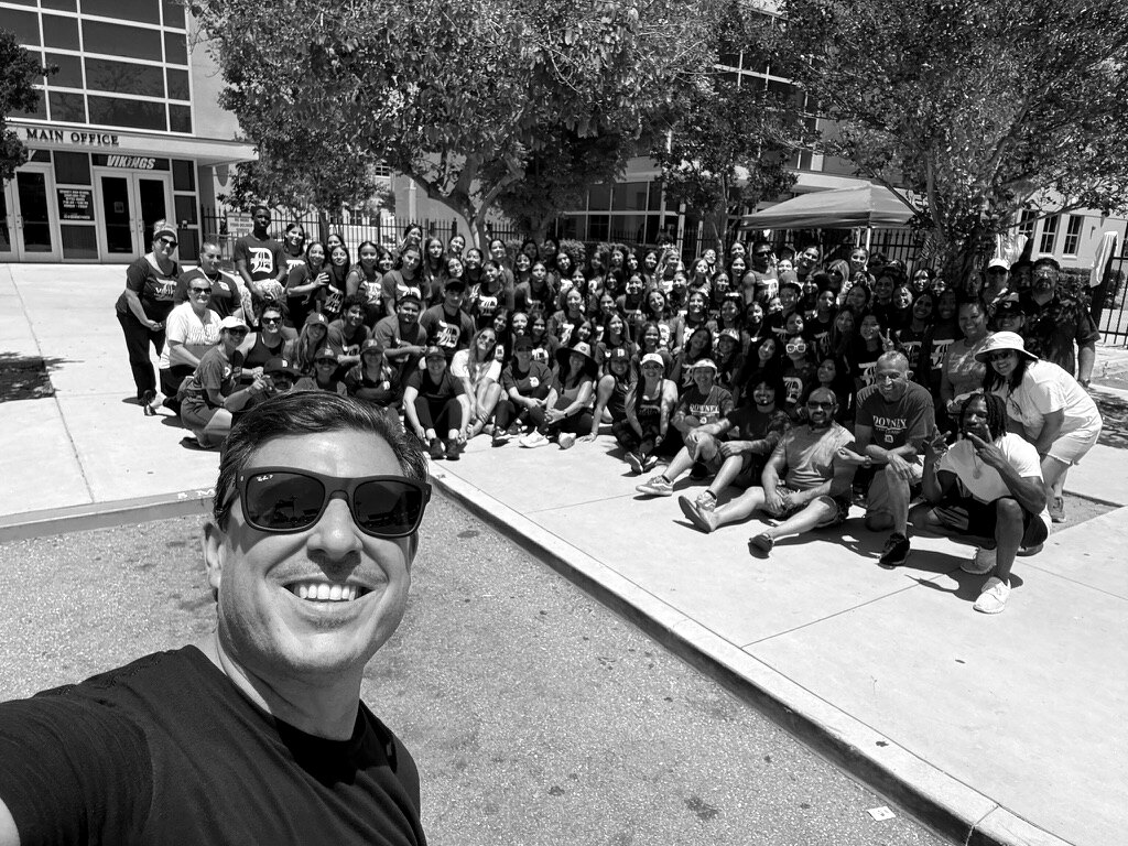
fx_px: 749
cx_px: 564
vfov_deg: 58.9
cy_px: 423
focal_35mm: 23
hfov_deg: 73.9
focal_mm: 2.69
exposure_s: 1/1348
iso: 25
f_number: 1.9
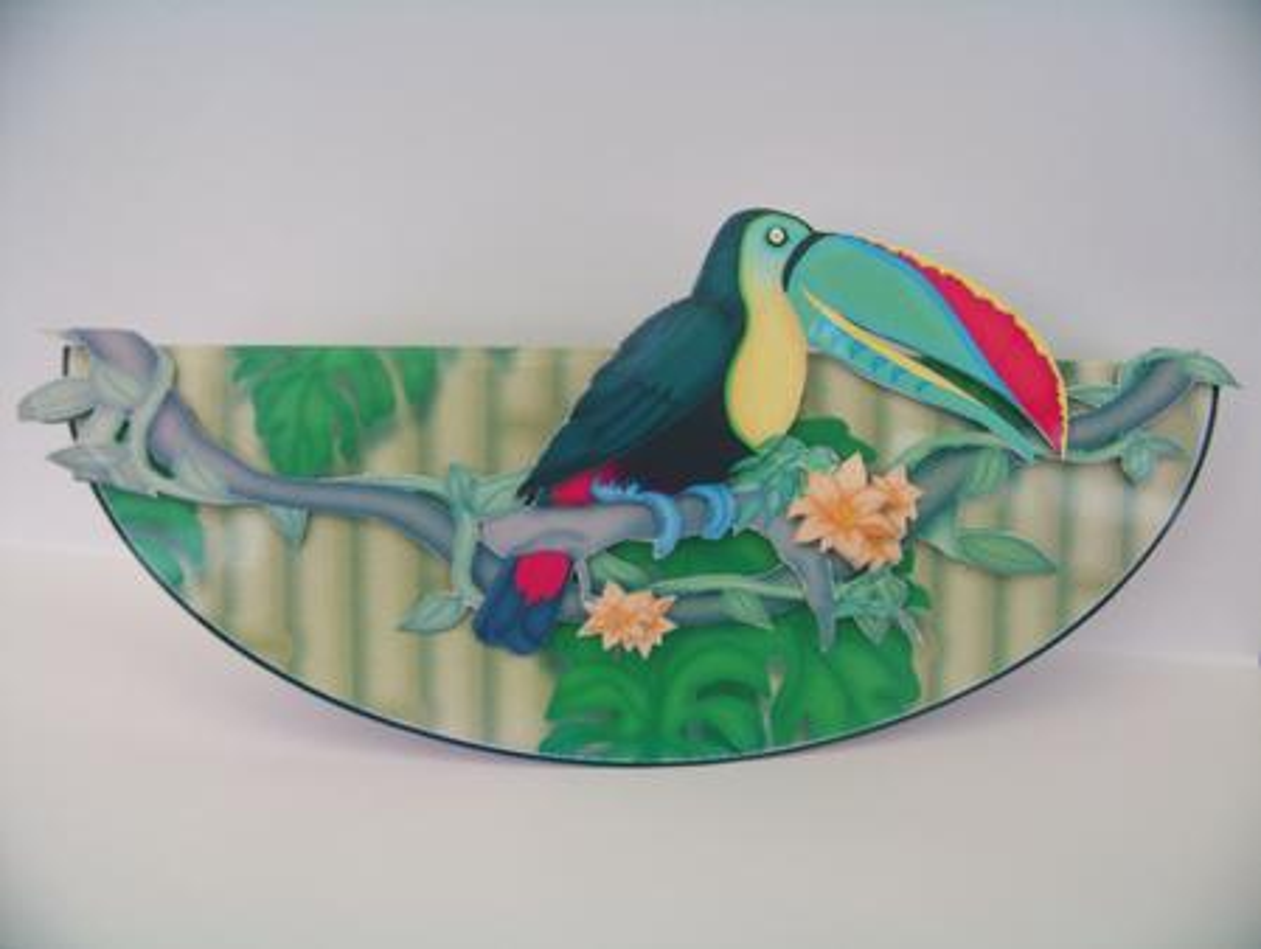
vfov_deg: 39.7
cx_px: 630
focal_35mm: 36
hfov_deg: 51.3
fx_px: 1313
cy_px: 474
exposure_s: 1/160
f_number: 2.8
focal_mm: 5.85
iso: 68
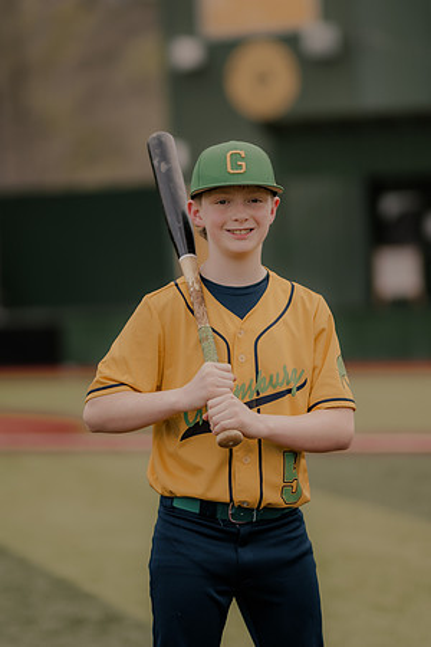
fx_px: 2281
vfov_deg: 16.1
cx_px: 216
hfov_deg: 10.8
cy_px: 324
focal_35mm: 127
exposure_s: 1/1250
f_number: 1.4
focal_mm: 85
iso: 125
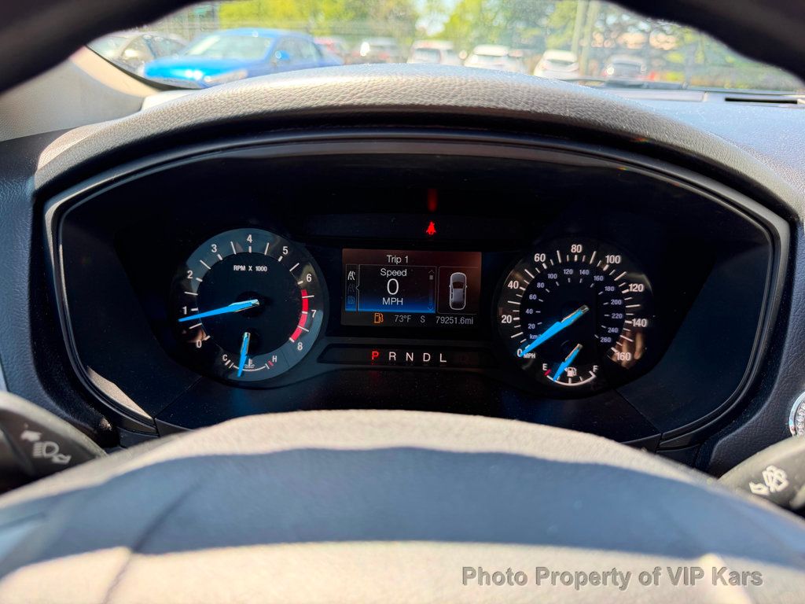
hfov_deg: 71.6
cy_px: 302
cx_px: 402
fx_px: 558
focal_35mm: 24
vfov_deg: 56.8
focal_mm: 6.76
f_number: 1.78
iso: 80
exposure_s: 1/178
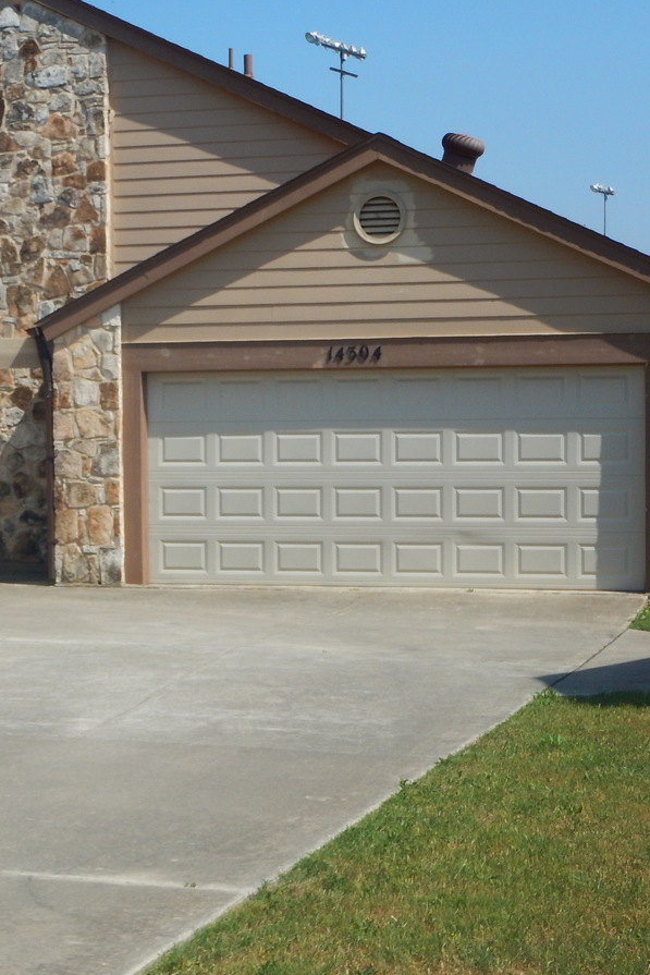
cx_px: 70
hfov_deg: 15.5
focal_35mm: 87
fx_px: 2355
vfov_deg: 23.4
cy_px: 497
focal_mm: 9.2
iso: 125
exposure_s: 1/1000
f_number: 4.3
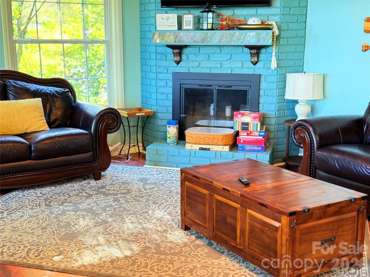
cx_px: 185
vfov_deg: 30.3
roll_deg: -0.2
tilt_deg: -11.6
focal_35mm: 48
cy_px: 138
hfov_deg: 39.7
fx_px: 513
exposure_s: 1/40
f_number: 1.78
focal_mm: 6.76
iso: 250
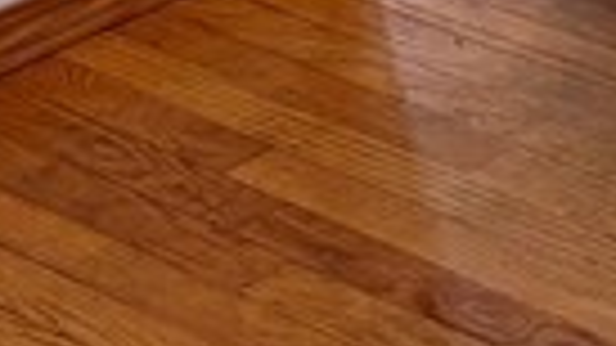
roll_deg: +0.4
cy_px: -1276
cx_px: 1210
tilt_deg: -4.4
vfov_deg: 4.9
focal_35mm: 212
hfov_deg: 9.5
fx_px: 3462
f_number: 1.6
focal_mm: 5.96
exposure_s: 1/60
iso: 100
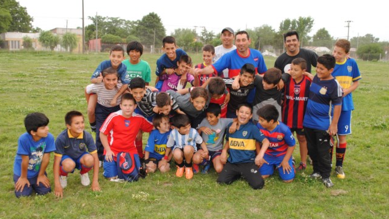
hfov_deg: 52.8
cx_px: 194
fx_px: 392
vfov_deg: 31.2
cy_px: 99
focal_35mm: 38
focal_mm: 24
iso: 200
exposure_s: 1/60
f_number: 5.6
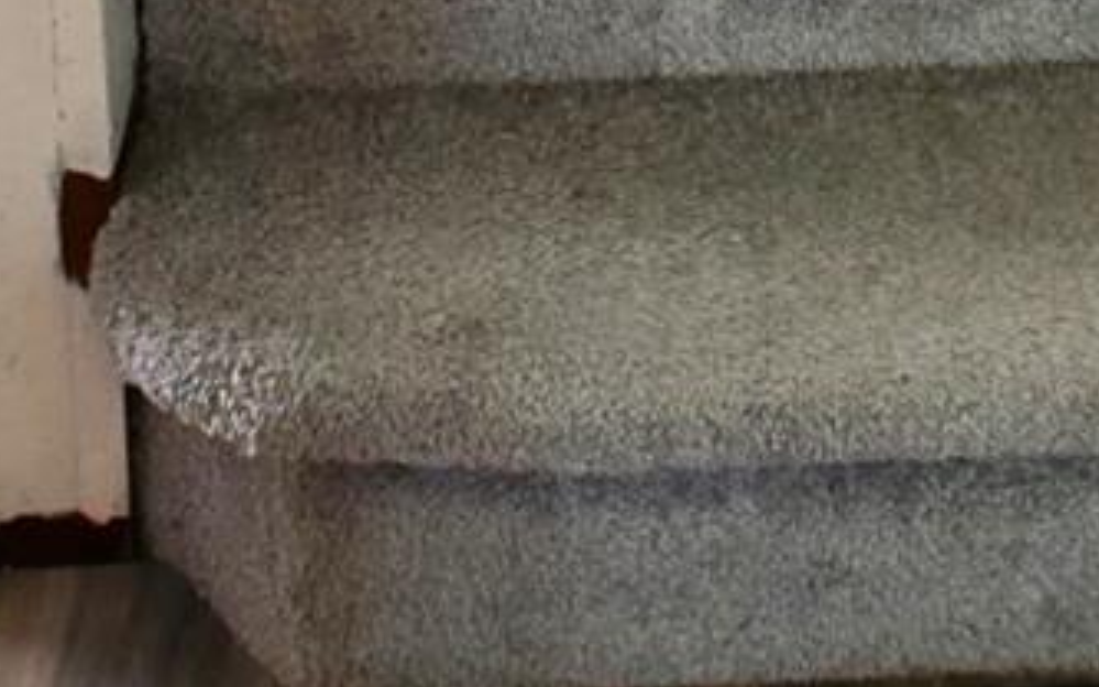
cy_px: -1635
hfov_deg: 16.7
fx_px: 3713
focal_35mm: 124
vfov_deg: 8.3
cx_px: 827
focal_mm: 4.3
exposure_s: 1/40
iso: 250
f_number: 2.4
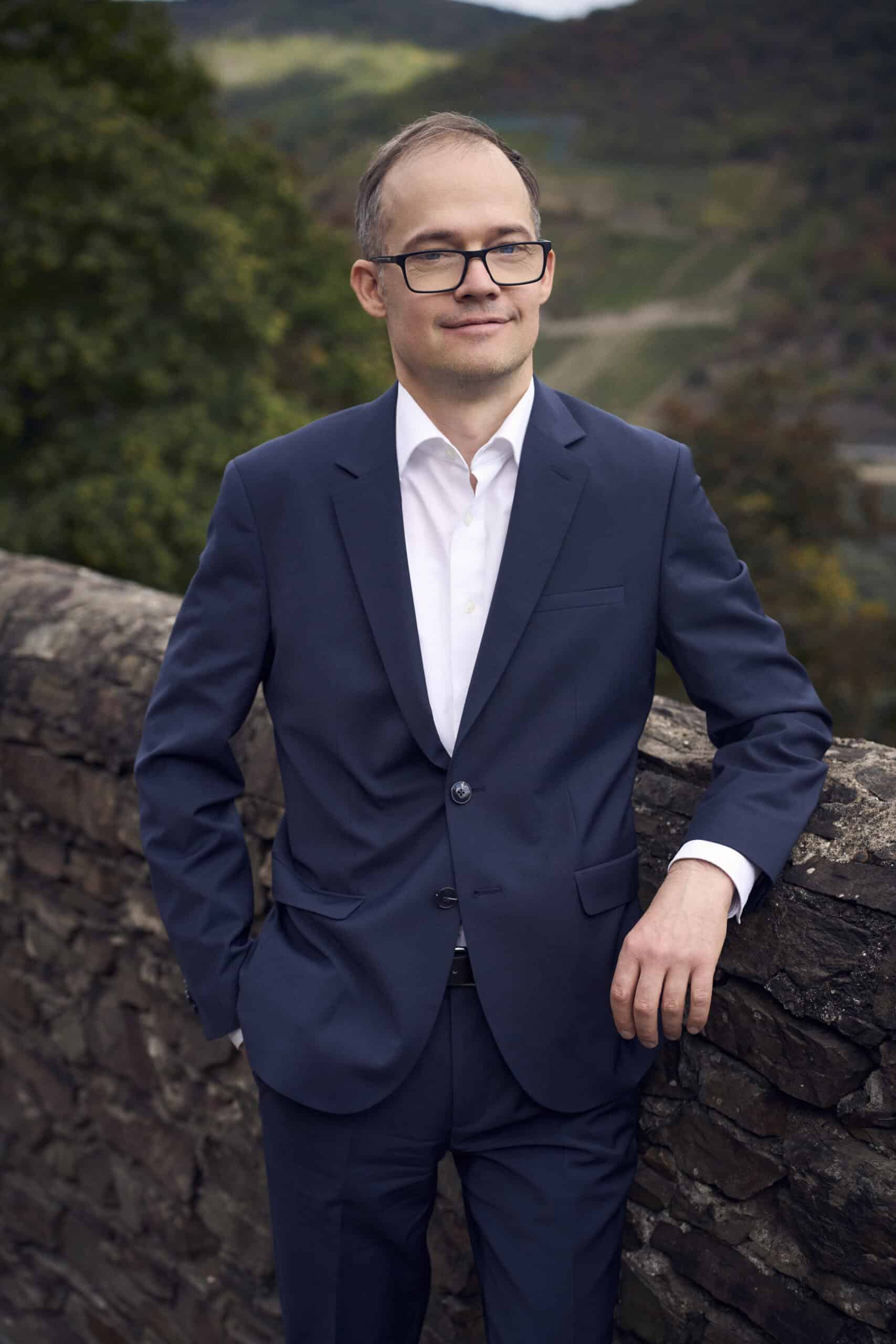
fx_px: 1904
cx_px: 448
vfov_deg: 38.9
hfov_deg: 26.5
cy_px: 672
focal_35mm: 51
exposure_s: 1/640
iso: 160
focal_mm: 51
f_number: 3.2
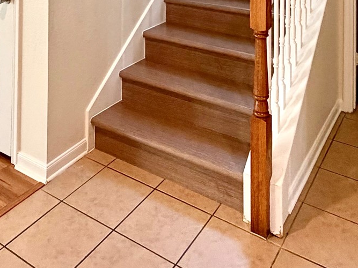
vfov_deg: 26.2
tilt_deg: +1.9
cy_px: -116
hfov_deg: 43.8
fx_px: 445
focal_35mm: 43
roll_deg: +0.5
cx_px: 169
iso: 320
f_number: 2.2
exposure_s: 1/60
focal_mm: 2.22
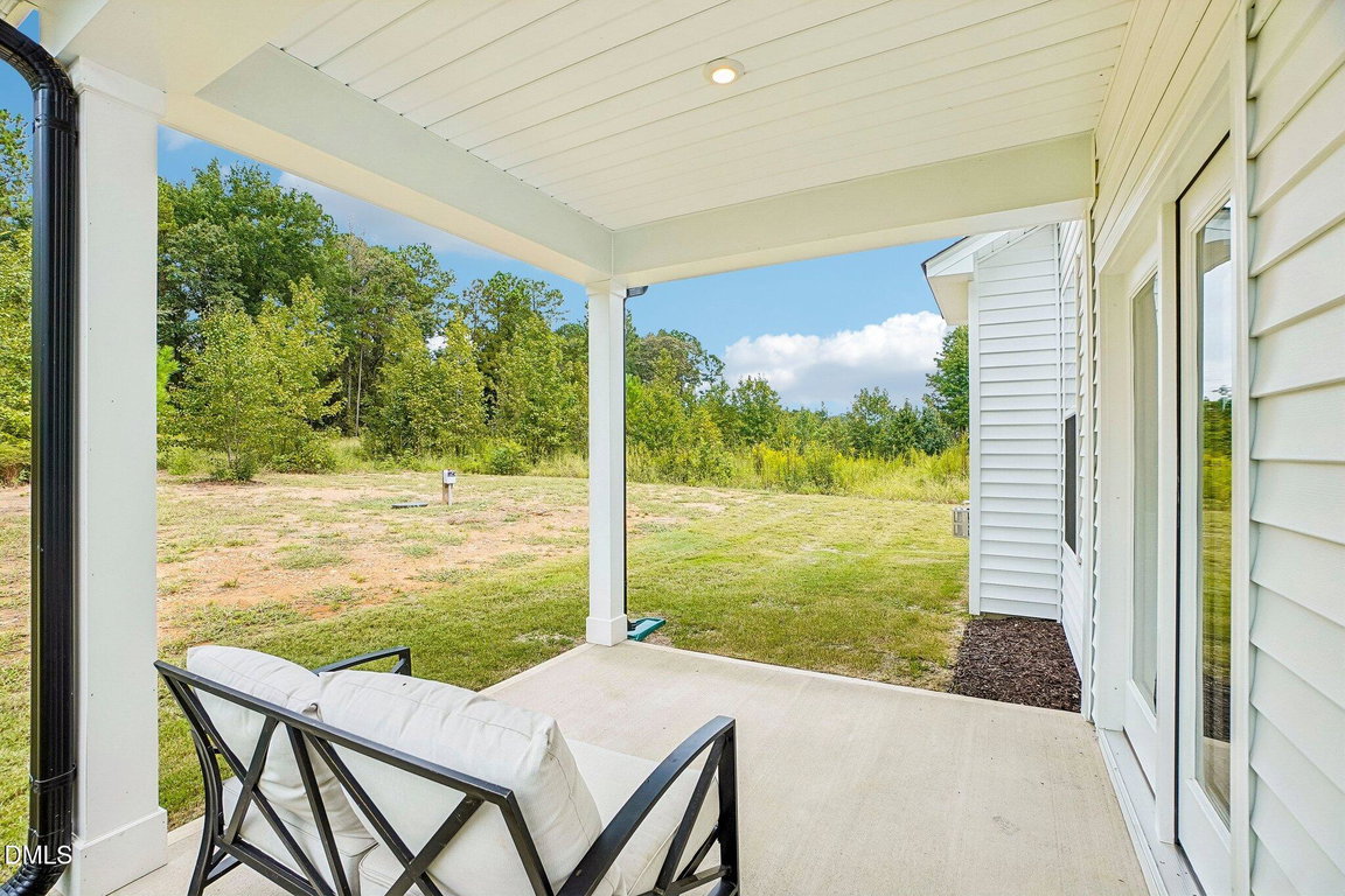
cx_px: 672
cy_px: 448
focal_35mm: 15
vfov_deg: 77.3
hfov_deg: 100.4
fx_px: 560
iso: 400
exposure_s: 1/200
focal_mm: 10
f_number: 8
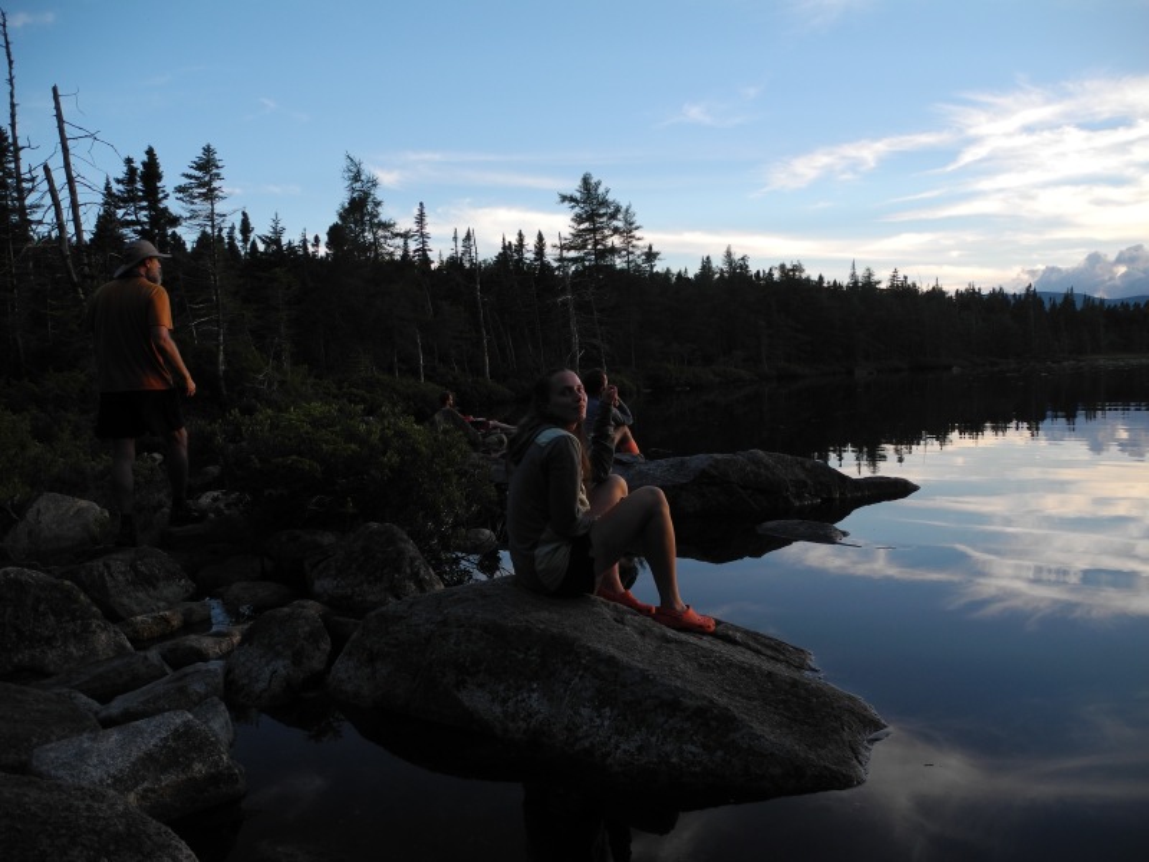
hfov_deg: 63.4
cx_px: 574
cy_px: 431
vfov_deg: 49.7
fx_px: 929
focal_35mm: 28
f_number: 2.8
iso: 100
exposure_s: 1/400
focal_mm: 6
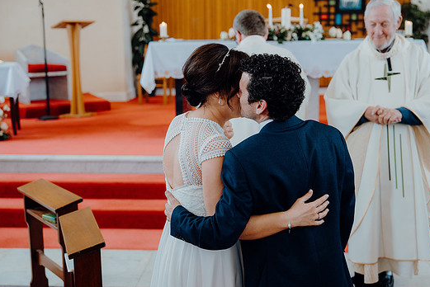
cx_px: 231
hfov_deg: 40.3
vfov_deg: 27.6
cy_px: 138
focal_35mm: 49
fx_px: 586
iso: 640
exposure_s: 1/200
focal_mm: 44
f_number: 2.8
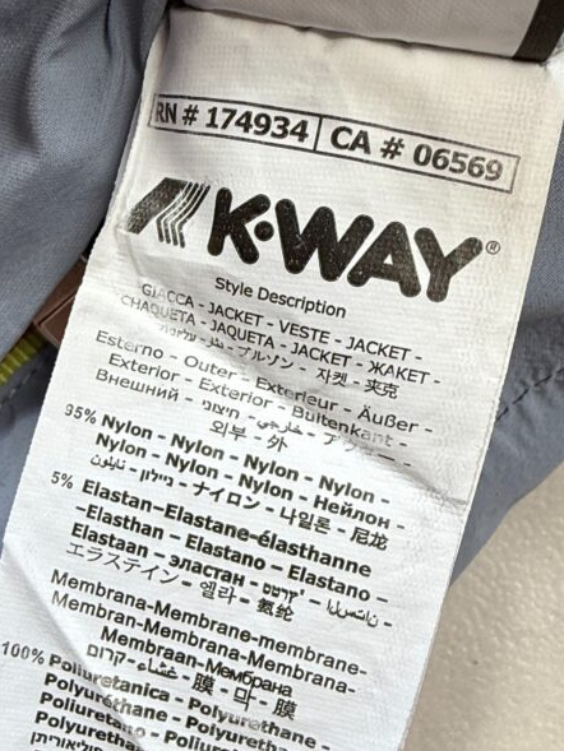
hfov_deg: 37.6
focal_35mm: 38
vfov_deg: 48.7
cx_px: 225
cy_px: 446
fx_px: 825
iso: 100
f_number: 2.2
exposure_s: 1/100
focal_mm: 2.22
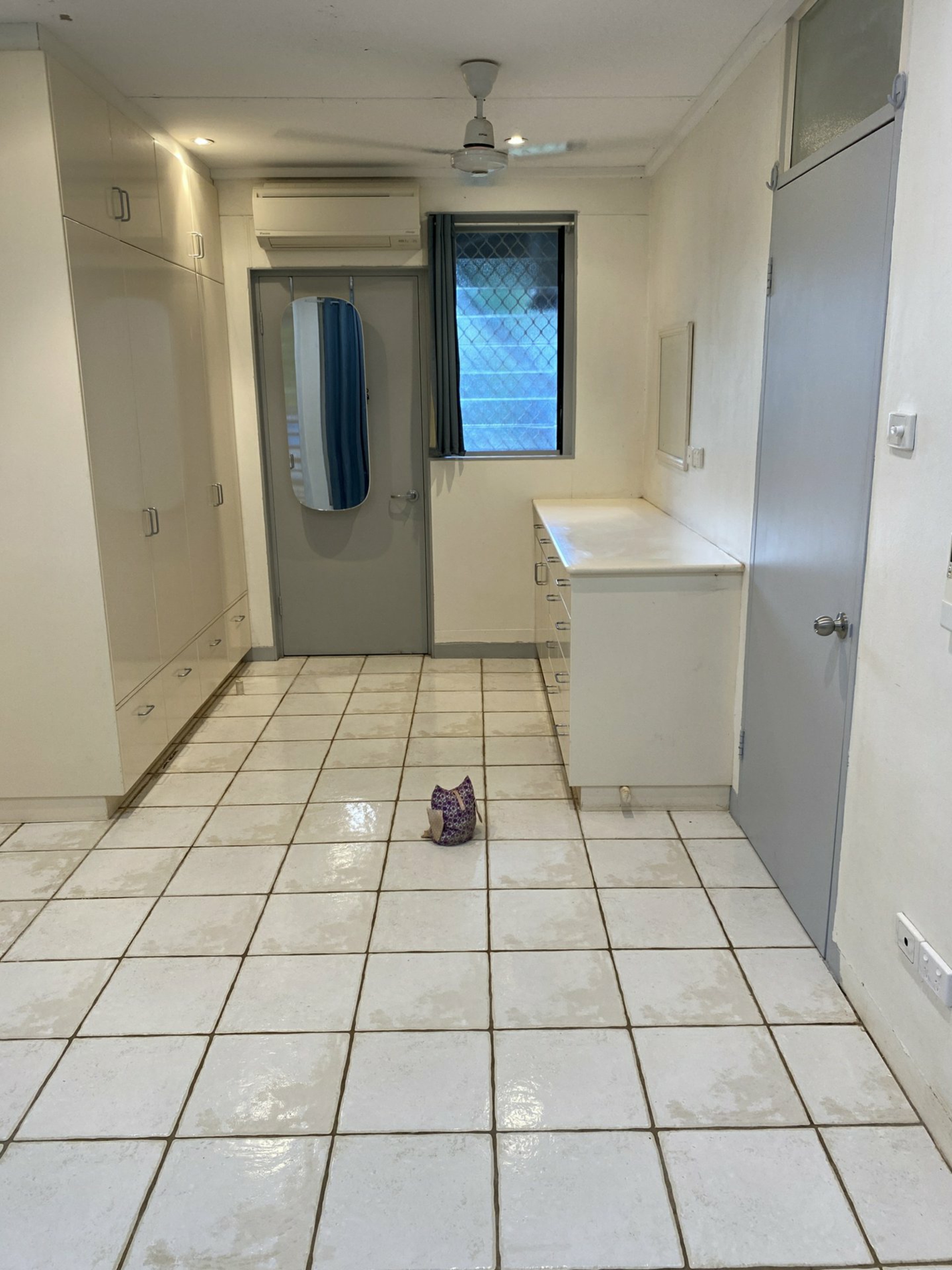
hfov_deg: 53.1
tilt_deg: -13.6
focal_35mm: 26
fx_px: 953
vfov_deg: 67.3
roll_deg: +0.6
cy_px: 635
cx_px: 476
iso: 80
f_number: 1.8
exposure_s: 1/100
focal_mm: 4.25
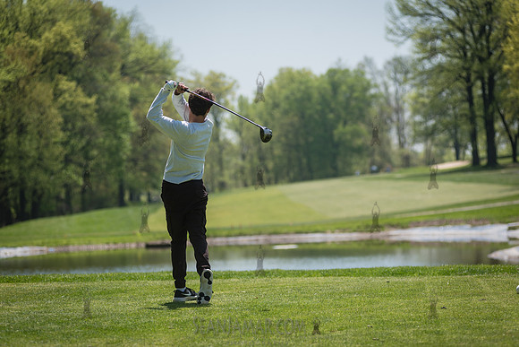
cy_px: 173
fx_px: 2115
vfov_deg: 9.4
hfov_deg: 14.0
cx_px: 258
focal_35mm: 147
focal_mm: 145
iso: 100
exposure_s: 1/1250
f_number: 3.5
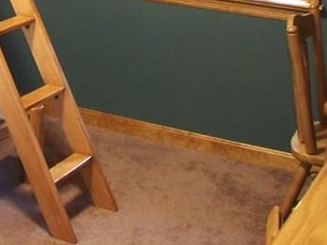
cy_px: -32
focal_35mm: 115
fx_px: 1087
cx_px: -17
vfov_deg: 12.6
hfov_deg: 16.7
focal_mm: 6.3
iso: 140
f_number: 2.8
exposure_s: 1/4
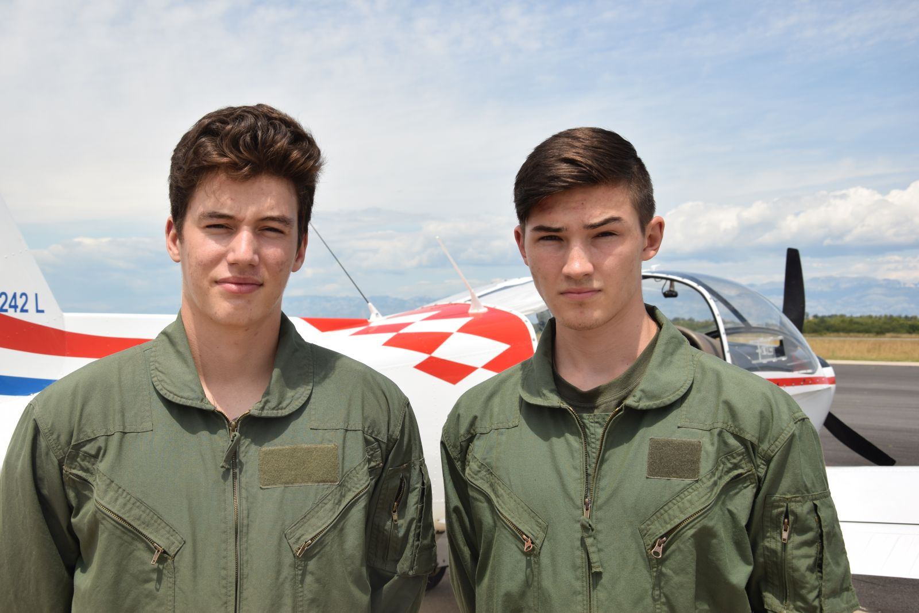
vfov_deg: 29.9
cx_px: 460
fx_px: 1149
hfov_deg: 43.6
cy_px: 306
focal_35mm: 45
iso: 100
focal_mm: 30
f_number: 9
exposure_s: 1/320
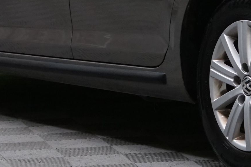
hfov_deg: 7.7
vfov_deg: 5.2
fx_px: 1840
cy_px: -54
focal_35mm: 264
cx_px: 281
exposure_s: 1/200
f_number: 4.5
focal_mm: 58
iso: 2000
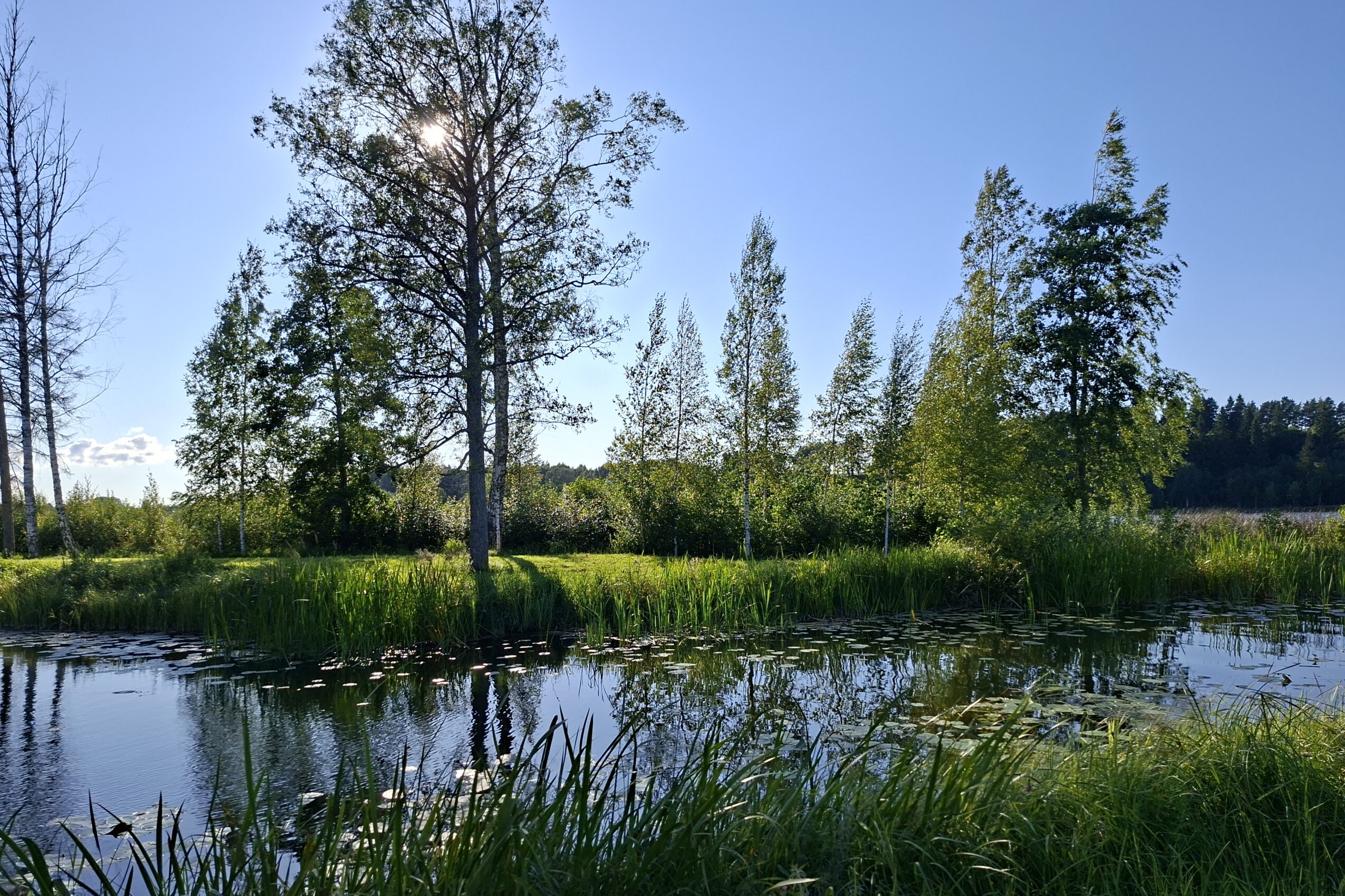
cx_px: 671
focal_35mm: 24
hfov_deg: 73.7
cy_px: 495
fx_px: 897
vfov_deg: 53.0
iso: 50
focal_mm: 5.54
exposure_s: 1/3067
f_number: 1.8
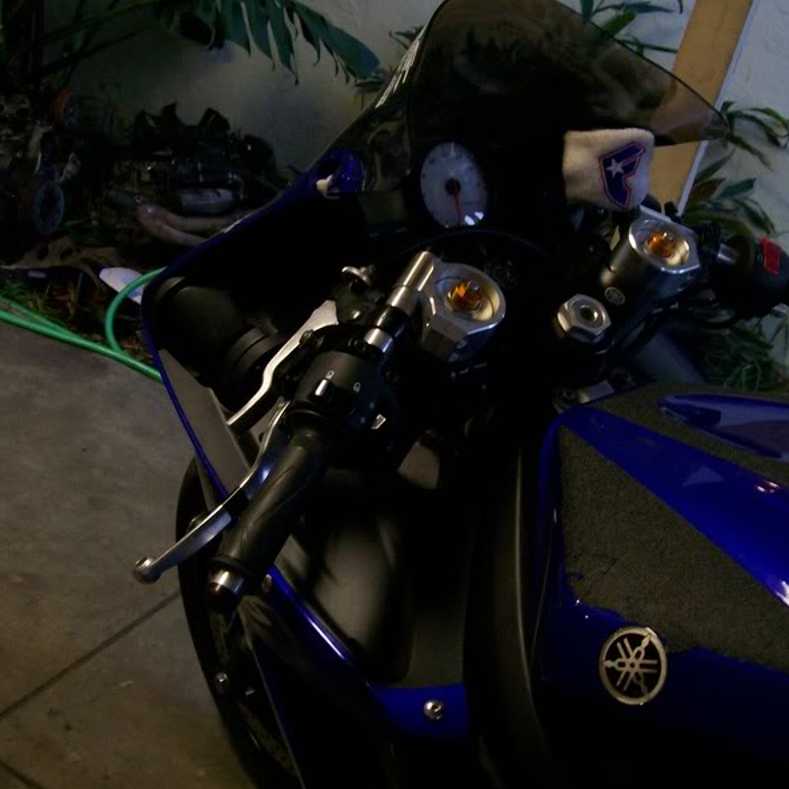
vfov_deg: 39.2
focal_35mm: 43
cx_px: 391
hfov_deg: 39.2
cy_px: 398
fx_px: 1109
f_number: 2.7
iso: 160
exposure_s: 1/8
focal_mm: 6
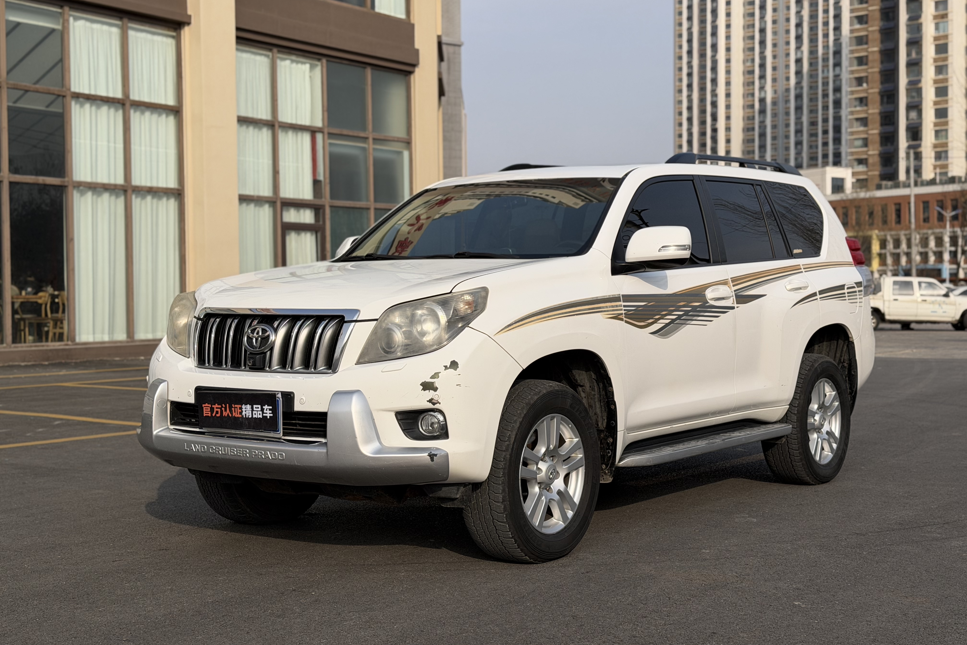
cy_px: 299
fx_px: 1343
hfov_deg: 39.6
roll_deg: +1.2
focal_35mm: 50
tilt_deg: -1.1
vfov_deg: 27.0
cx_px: 484
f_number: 1.78
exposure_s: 1/6024
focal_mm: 6.76
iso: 64
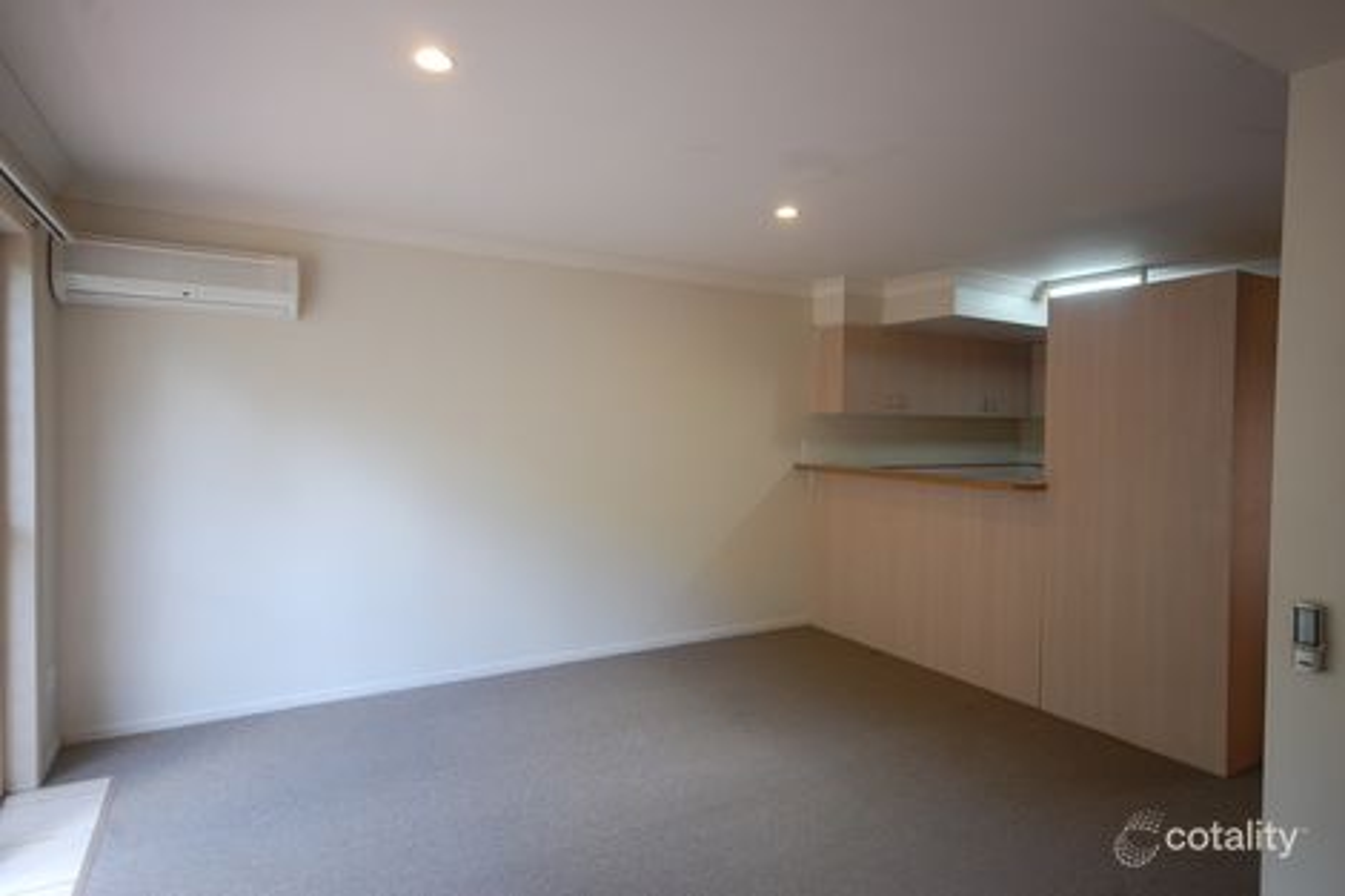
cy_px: 448
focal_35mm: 20
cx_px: 672
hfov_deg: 85.4
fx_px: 728
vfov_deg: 63.2
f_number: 4.8
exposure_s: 1/30
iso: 560
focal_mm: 13
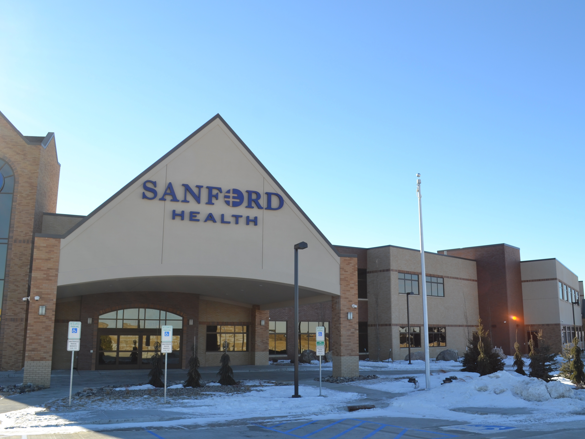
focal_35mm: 33
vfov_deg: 42.9
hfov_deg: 55.2
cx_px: 333
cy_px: 216
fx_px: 558
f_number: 7.1
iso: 100
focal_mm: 20
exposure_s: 1/250
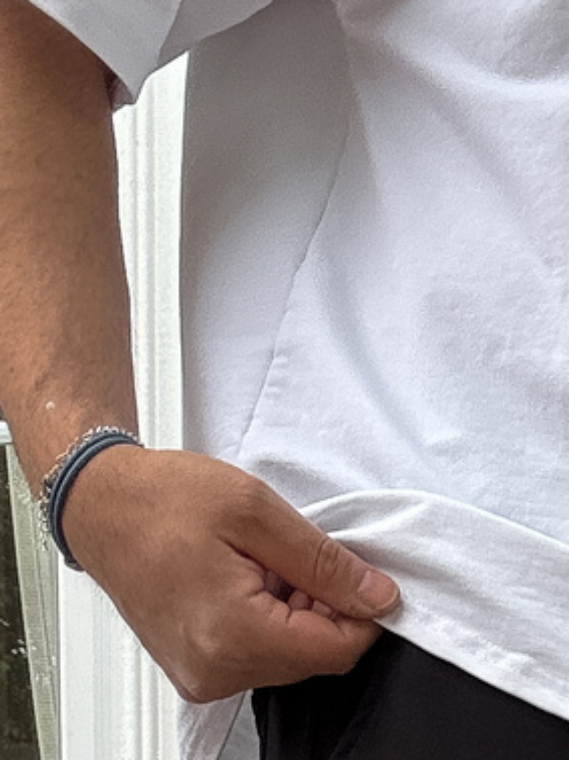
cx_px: 601
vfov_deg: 13.9
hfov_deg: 11.5
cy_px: 1347
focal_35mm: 127
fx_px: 2787
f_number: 1.9
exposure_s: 1/140
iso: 20
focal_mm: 2.69
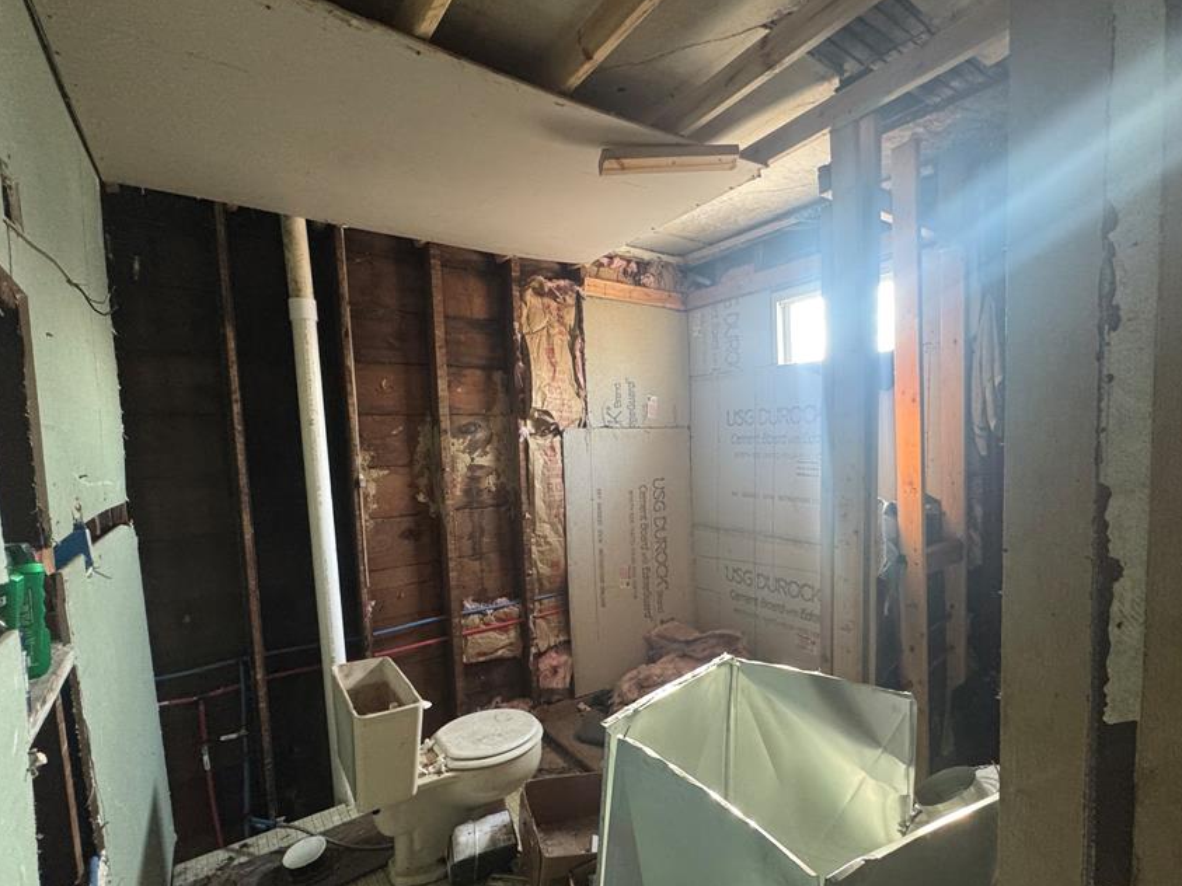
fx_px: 580
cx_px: 620
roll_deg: +2.2
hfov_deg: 91.0
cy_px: 488
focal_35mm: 17
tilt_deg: -4.4
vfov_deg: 74.5
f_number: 2.2
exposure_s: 1/60
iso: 500
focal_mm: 2.22
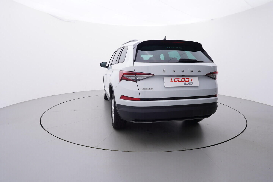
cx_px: 136
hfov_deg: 77.3
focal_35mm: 22
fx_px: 171
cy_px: 91
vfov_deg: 56.2
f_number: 5
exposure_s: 1/80
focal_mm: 15
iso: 200
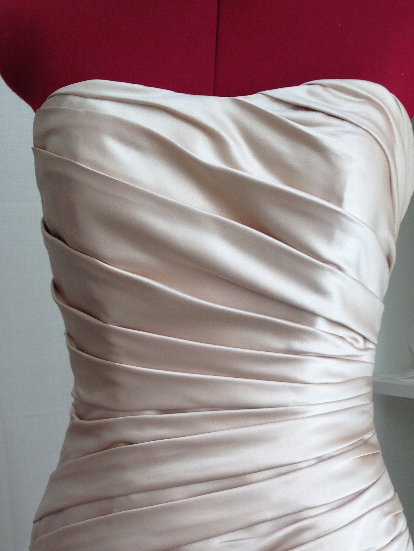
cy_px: 440
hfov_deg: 24.4
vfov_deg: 31.4
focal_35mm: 60
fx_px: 957
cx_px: 226
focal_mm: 4.28
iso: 50
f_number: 2.4
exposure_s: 1/120
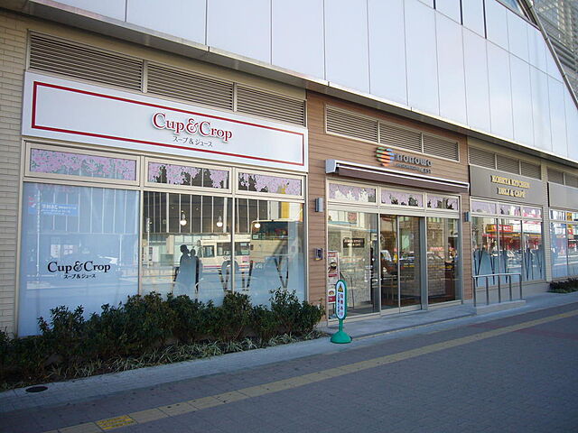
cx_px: 289
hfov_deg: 61.7
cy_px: 216
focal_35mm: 29
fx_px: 484
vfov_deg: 48.2
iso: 80
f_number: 2.8
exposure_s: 1/250
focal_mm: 4.7
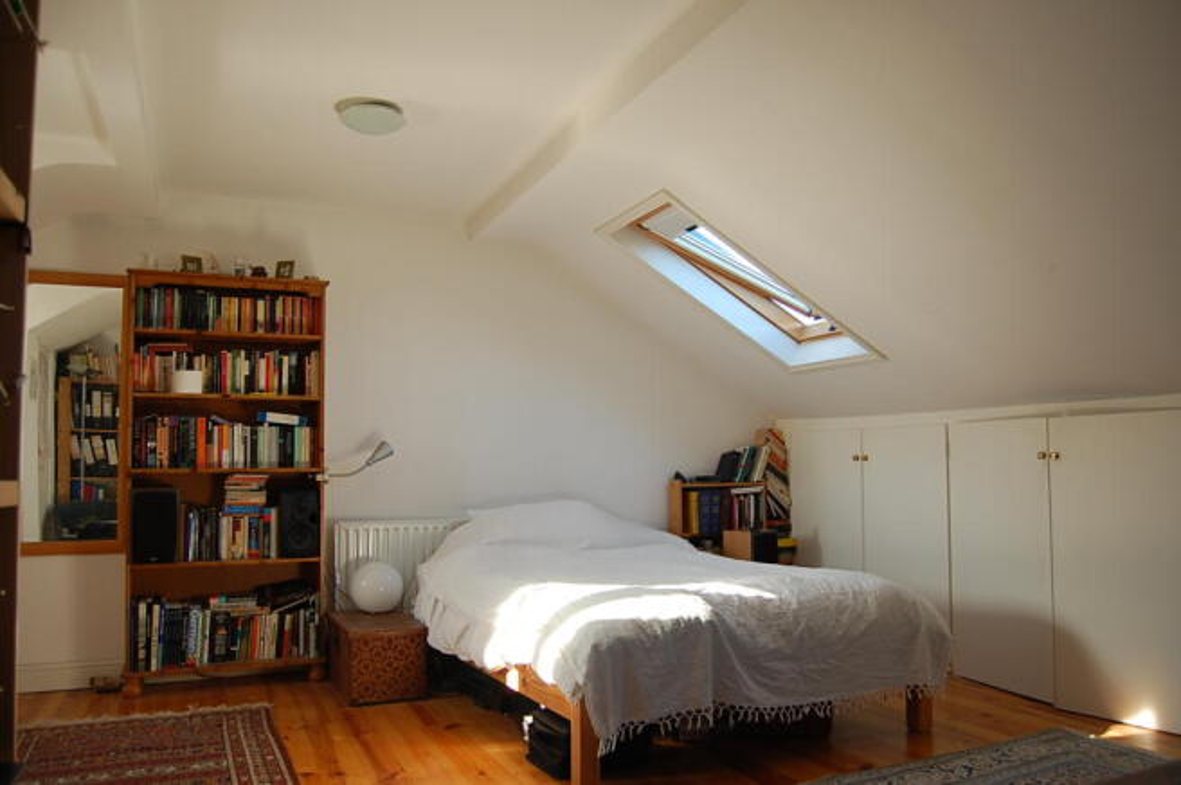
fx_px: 885
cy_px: 392
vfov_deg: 47.8
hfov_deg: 67.4
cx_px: 590
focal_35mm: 27
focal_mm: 18
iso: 200
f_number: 4
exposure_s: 1/60
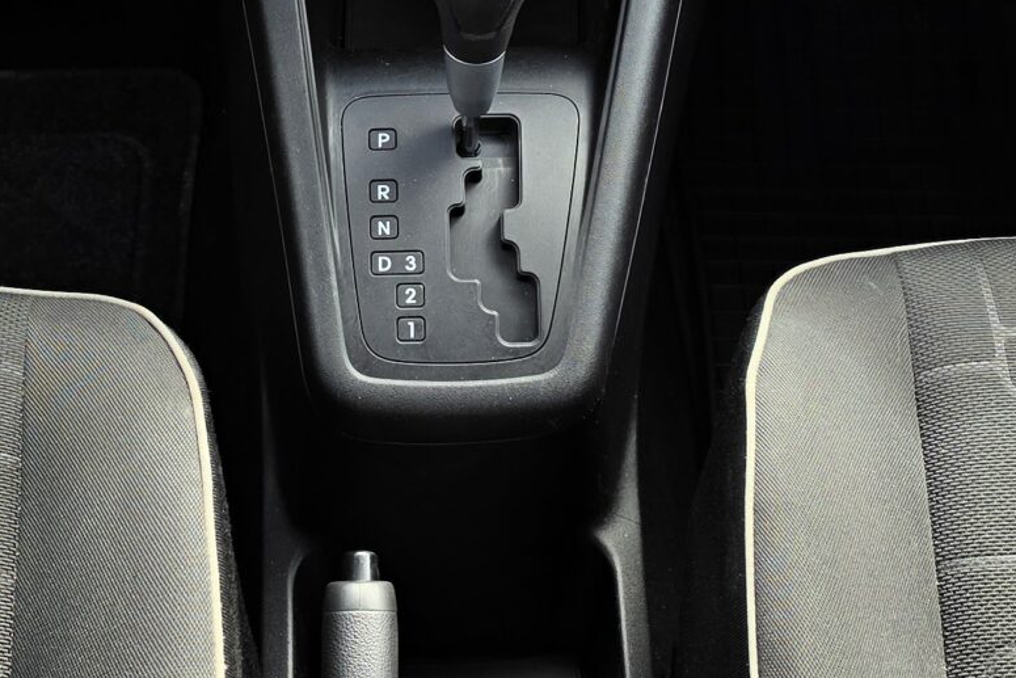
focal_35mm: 79
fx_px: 2230
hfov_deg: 25.6
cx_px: 416
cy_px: 31
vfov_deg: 17.0
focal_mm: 6.5
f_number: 1.4
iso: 20
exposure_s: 1/359
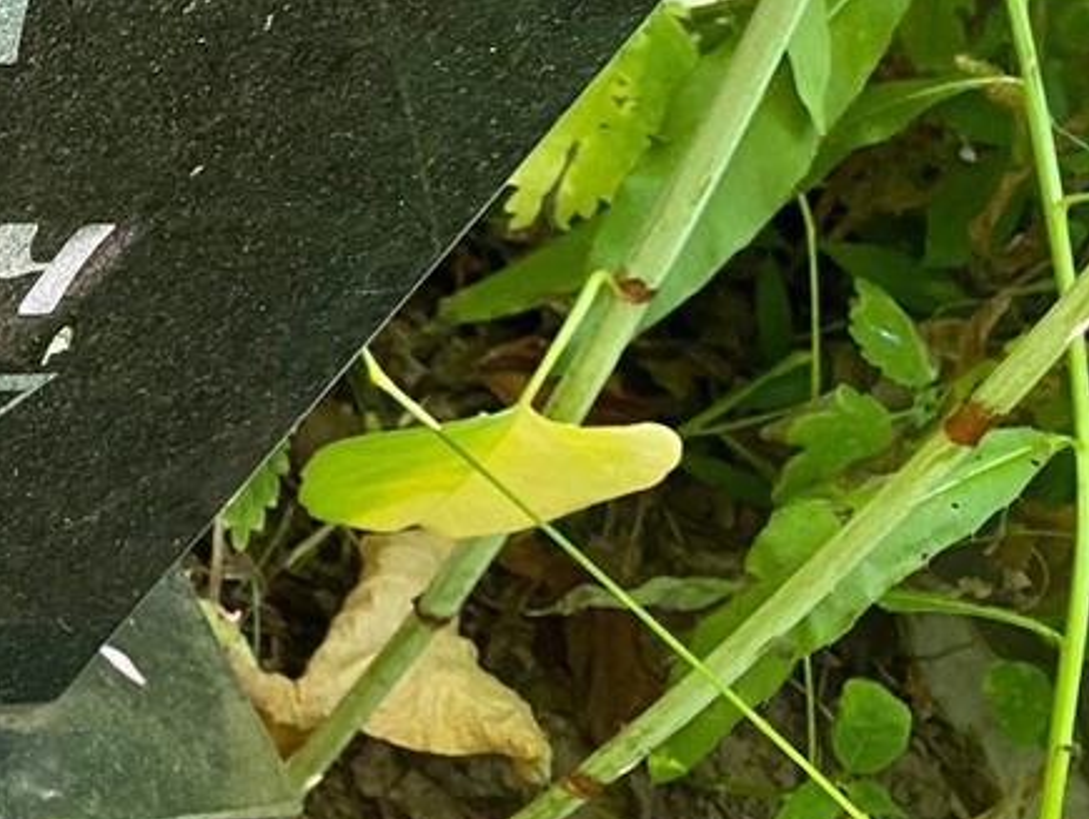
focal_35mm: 86
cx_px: -551
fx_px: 2708
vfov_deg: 17.1
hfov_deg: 19.7
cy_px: 205
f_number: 1.8
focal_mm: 4.25
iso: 125
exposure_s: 1/77
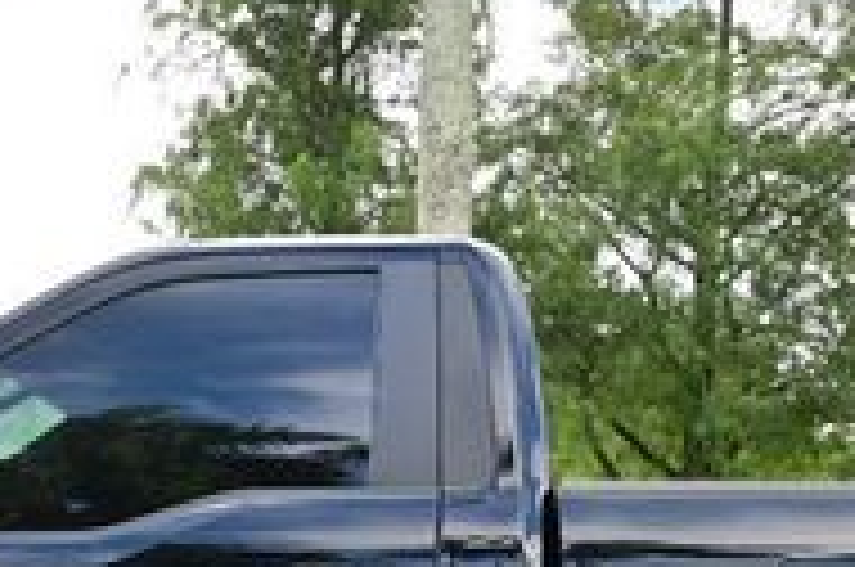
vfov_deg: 16.7
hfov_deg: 25.1
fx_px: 1920
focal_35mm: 81
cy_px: 392
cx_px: 396
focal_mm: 16
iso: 100
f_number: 5.6
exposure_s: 1/125
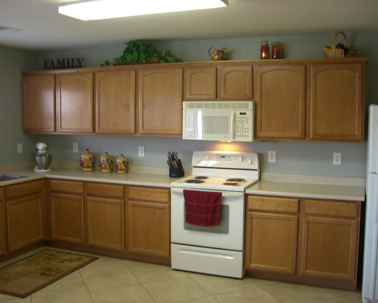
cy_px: 152
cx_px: 194
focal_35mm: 40
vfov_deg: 37.3
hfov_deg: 45.8
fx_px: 447
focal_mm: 6.2
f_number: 2.7
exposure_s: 1/15
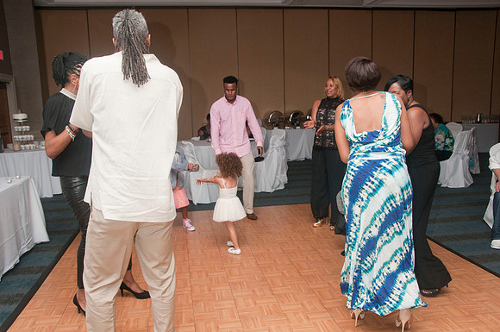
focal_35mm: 30
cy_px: 166
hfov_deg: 62.0
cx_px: 250
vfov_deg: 43.5
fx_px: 416
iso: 400
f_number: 6.3
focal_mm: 20
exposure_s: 1/125
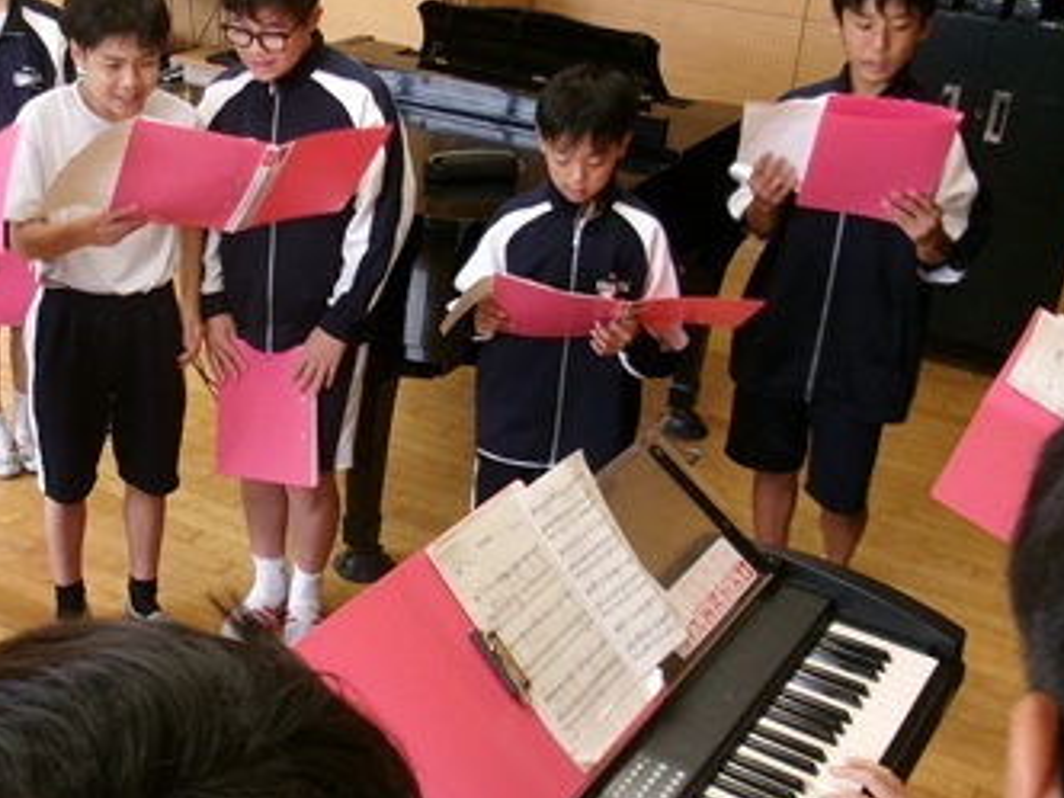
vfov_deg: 28.0
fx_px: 1598
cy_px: 410
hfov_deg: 36.3
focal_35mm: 52
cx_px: 327
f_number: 4.5
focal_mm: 6.4
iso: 244
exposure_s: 1/34
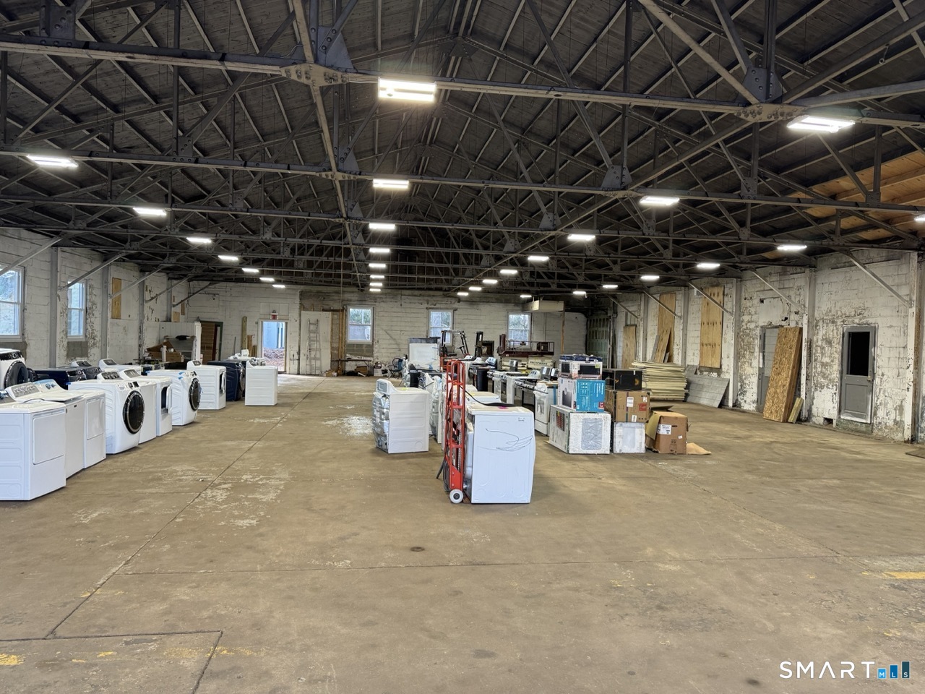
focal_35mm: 24
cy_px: 347
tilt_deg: -1.2
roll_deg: -1.7
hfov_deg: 71.6
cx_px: 462
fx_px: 641
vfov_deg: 56.8
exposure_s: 1/121
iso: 100
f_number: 1.78
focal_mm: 6.76
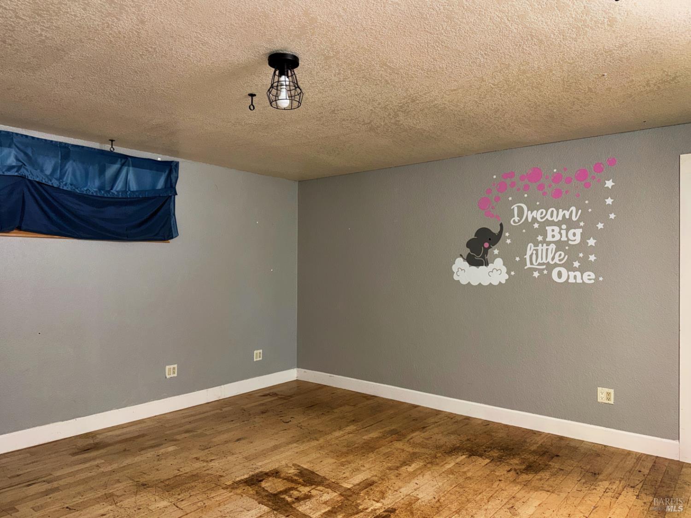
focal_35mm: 24
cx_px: 346
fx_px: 479
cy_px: 259
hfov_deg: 71.6
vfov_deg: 56.8
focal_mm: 6.76
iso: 100
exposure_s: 1/15
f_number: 1.78
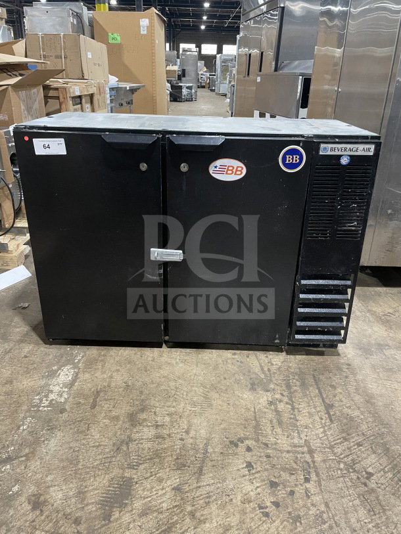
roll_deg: -1.1
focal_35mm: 26
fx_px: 401
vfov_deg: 67.3
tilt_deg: -23.6
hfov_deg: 53.1
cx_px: 200
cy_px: 267
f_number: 1.6
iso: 320
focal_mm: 4.2
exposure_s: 1/60
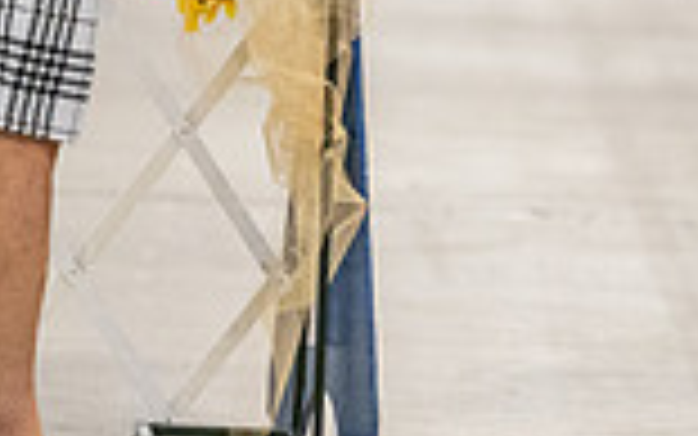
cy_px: -205
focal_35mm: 739
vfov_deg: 1.8
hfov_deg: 2.8
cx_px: 793
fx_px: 14063
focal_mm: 194
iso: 6400
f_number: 3.5
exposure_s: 1/250
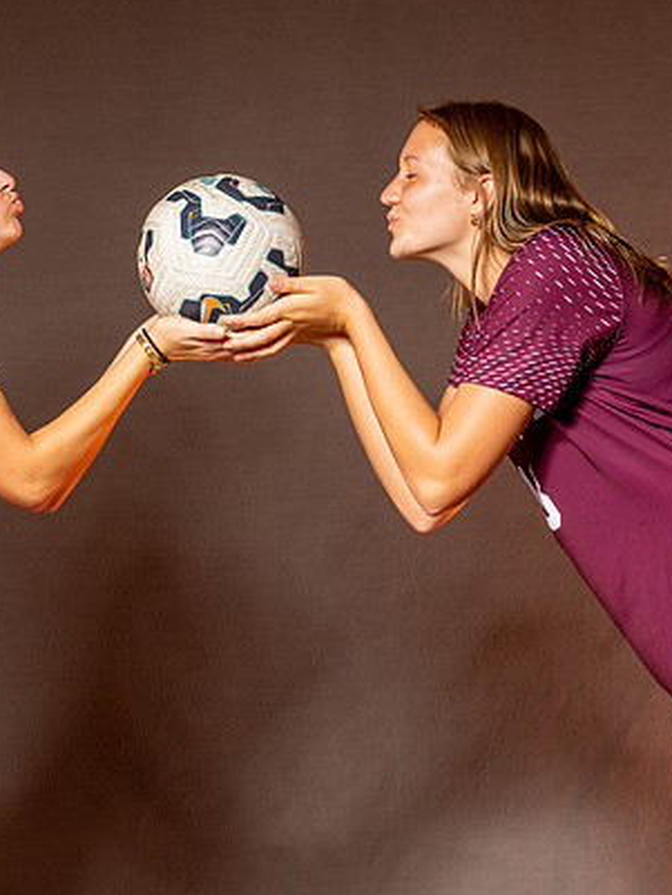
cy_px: 355
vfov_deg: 15.6
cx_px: 290
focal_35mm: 126
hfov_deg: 11.8
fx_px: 3260
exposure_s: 1/200
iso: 80
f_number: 7.1
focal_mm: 62
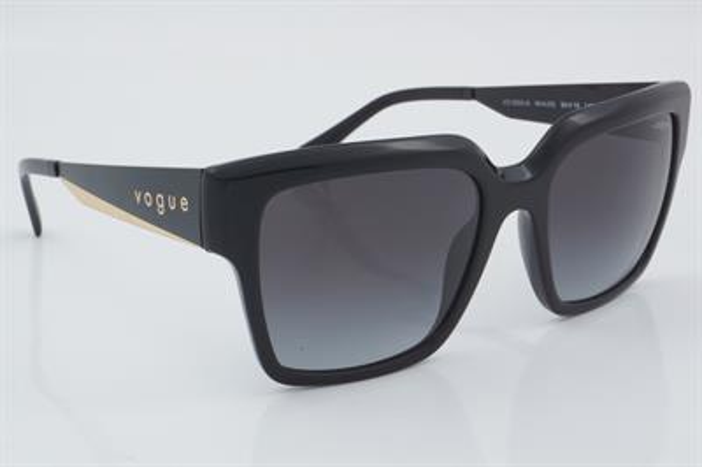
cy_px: 234
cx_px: 351
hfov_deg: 27.0
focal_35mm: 75
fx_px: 1461
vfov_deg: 18.2
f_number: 32
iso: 100
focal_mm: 50
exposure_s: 1/4
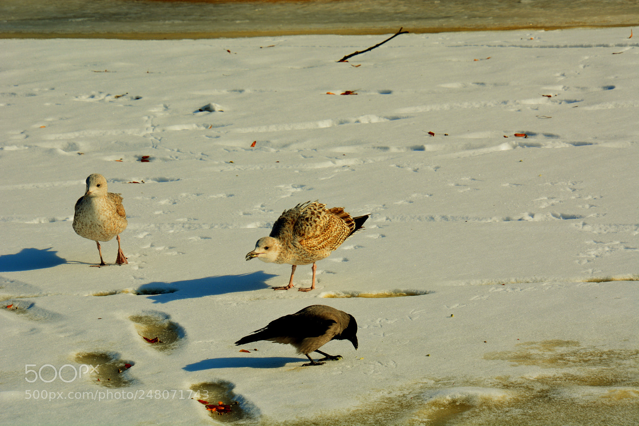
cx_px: 320
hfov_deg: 6.9
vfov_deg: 4.6
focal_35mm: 300
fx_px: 5324
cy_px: 213
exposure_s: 1/160
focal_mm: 200
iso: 100
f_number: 11
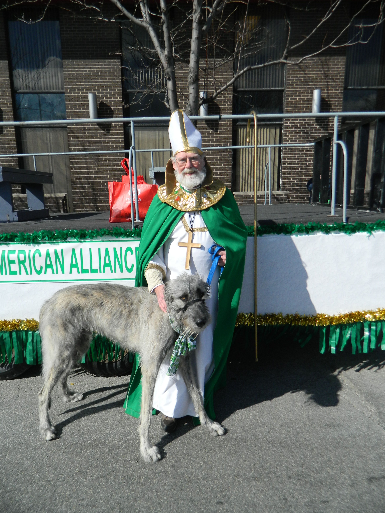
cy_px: 256
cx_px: 192
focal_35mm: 25
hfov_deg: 54.9
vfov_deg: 69.4
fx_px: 371
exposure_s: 1/200
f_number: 8.7
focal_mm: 4.5
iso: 80
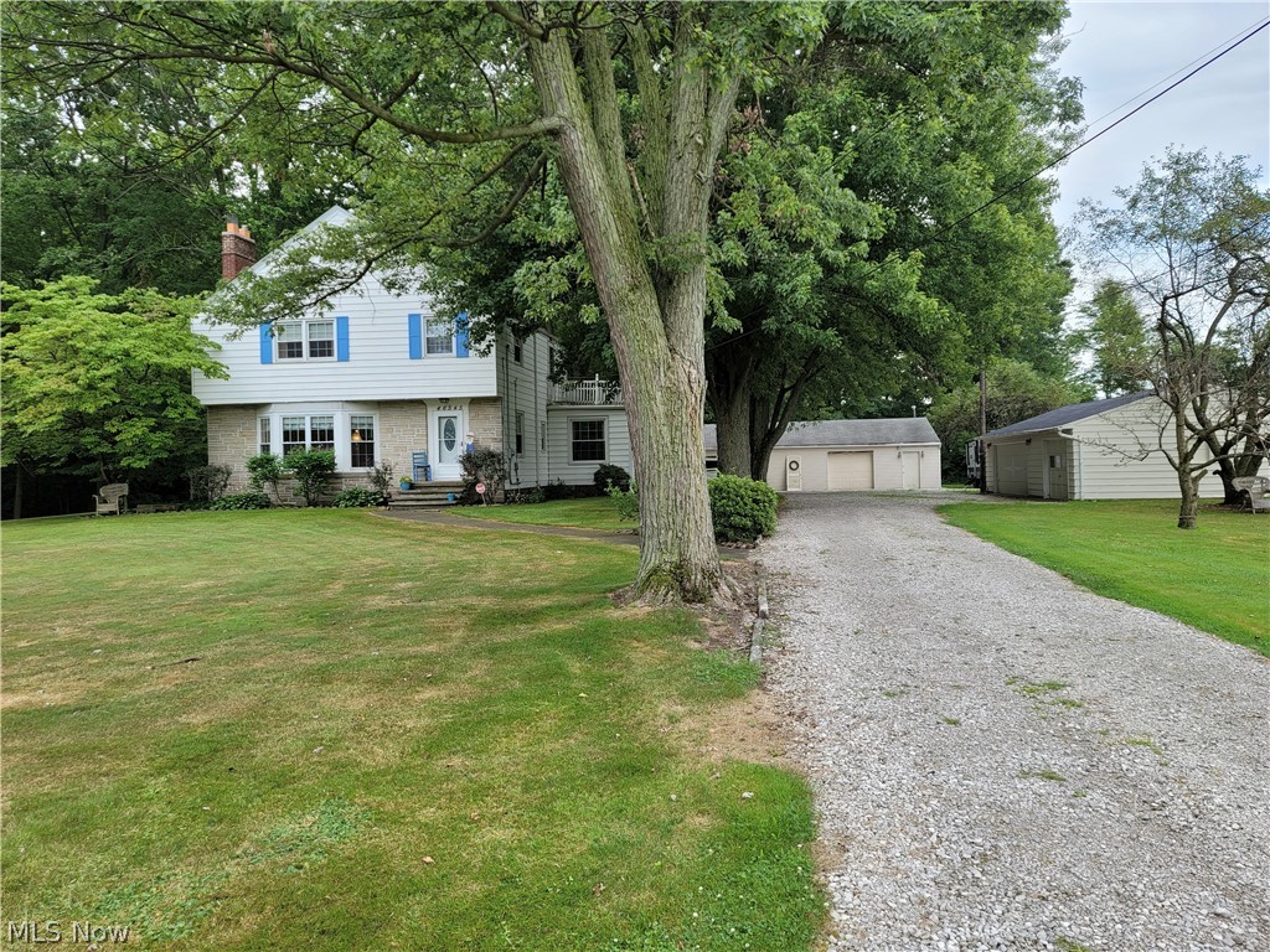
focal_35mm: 25
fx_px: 917
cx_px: 635
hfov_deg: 69.4
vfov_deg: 54.9
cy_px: 476
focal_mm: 7
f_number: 1.8
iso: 20
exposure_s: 1/264
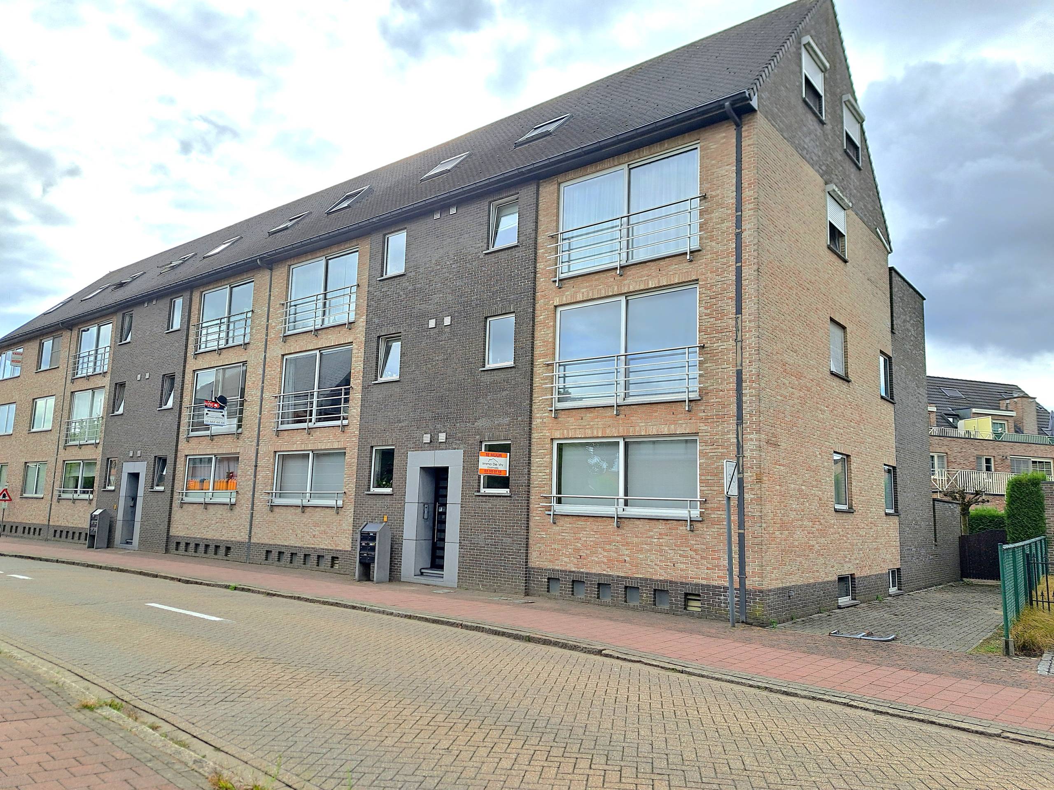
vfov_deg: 56.8
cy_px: 395
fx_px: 731
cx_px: 527
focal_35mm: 24
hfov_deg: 71.6
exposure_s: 1/734
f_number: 1.8
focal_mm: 5.23
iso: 50
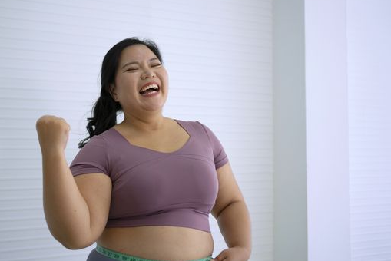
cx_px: 146
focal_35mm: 44
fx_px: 478
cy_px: 128
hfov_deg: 44.1
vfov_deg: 30.6
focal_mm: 35
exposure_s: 1/640
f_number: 1.8
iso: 160
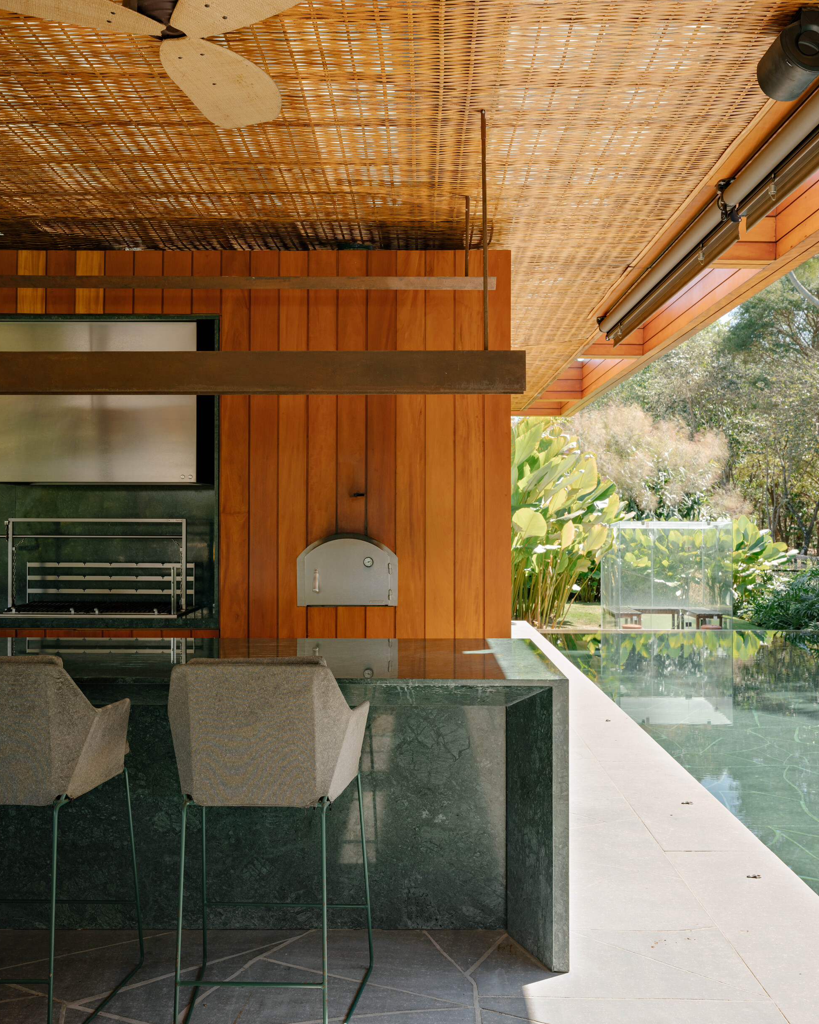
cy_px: 538
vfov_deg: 54.2
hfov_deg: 44.5
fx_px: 1000
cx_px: 413
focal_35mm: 33
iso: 200
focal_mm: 39.6
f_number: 9
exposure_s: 1/25
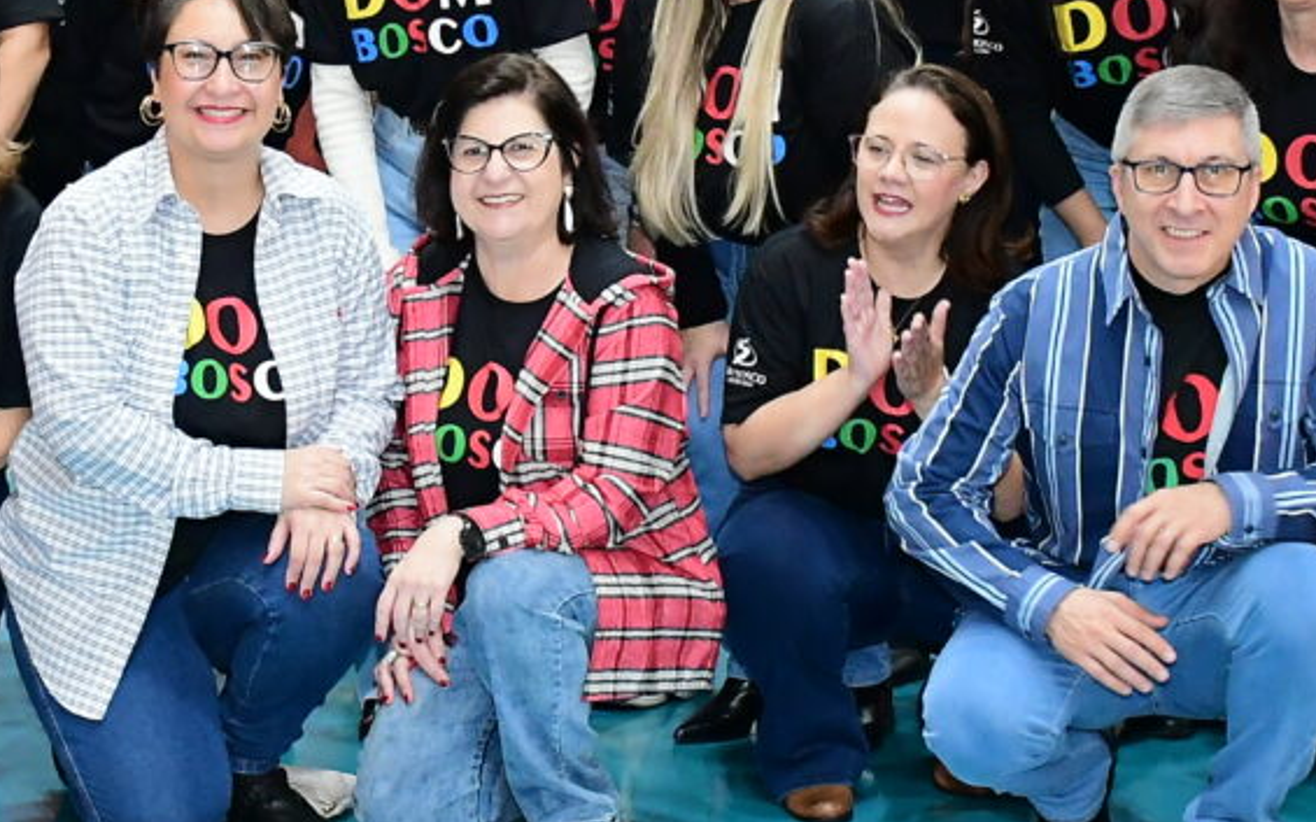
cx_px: 580
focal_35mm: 135
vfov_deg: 9.7
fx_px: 4841
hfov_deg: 15.5
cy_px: 193
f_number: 5
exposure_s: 1/125
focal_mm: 26
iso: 3200
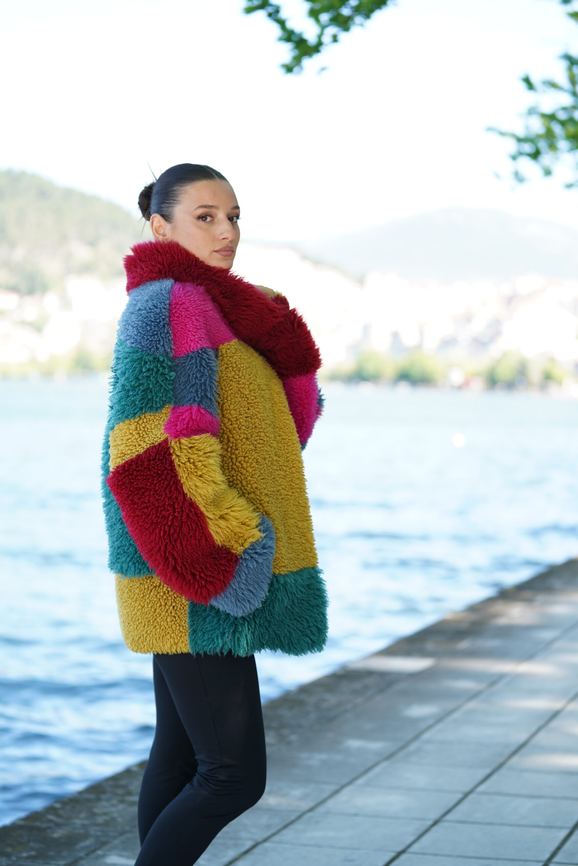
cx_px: 289
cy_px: 433
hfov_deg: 19.5
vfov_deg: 28.8
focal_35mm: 70
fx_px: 1685
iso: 160
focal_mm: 70
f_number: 2.8
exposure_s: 1/250
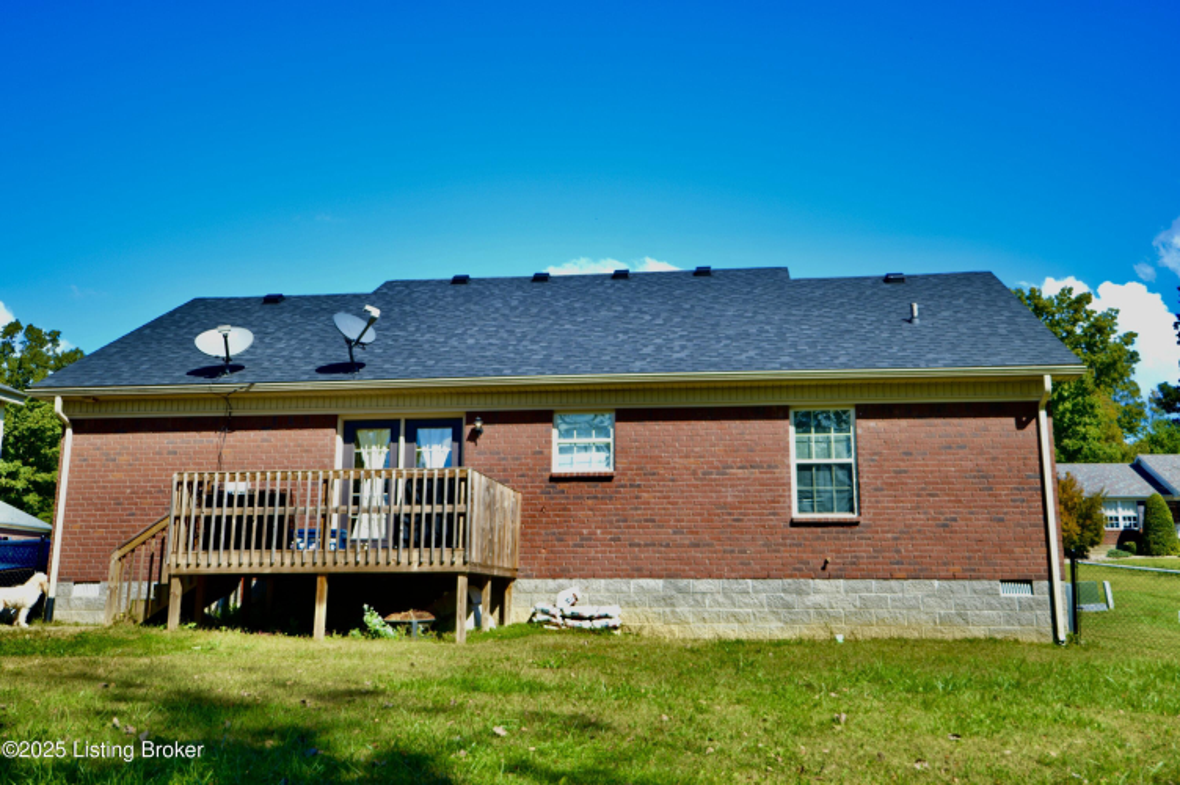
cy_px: 392
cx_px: 590
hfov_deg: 57.3
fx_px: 1081
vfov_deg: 39.9
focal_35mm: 33
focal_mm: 22
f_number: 6.3
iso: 100
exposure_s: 1/200
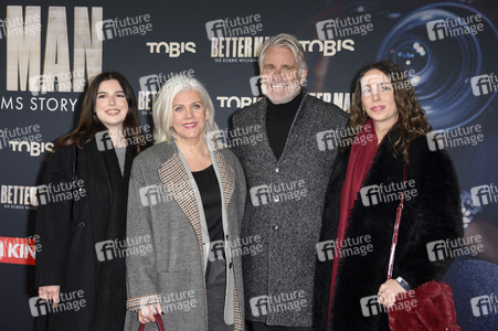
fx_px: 857
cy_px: 166
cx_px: 249
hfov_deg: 32.4
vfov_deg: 21.9
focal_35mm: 62
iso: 1000
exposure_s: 1/250
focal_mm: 62
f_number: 5.6
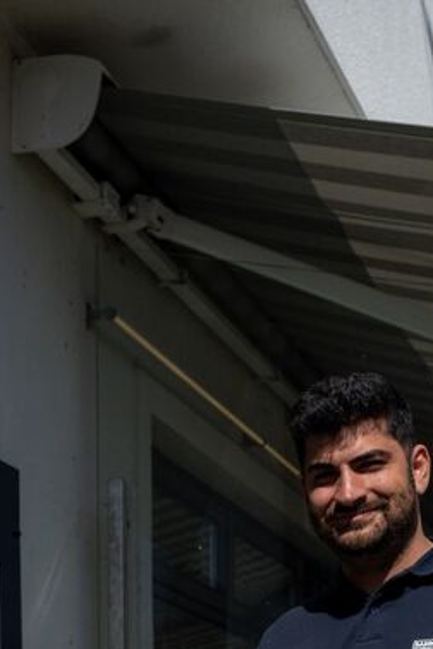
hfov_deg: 14.9
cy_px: 934
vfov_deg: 19.6
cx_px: 259
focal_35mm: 92
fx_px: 1660
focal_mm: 29
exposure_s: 1/4000
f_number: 4.5
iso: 500
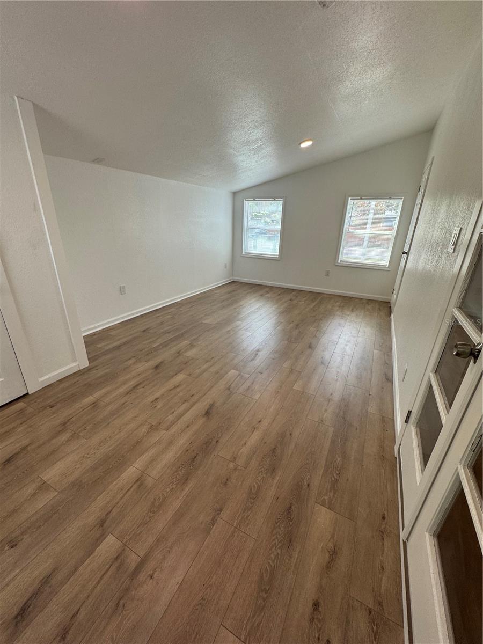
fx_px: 260
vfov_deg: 102.1
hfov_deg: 85.7
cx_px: 242
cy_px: 322
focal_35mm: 14
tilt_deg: -21.2
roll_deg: -0.2
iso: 80
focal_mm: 2.22
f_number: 2.2
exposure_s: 1/120
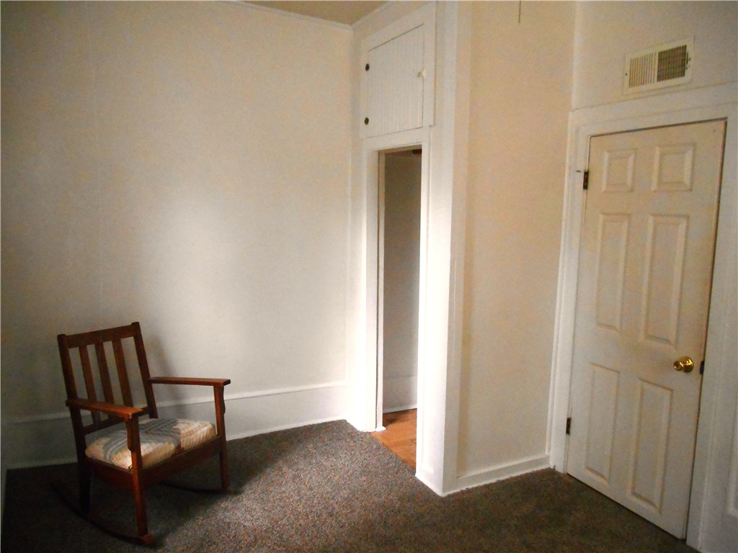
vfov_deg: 53.1
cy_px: 276
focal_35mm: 26
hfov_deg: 67.3
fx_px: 554
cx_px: 369
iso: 800
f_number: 3.4
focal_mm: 4.7
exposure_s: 1/30
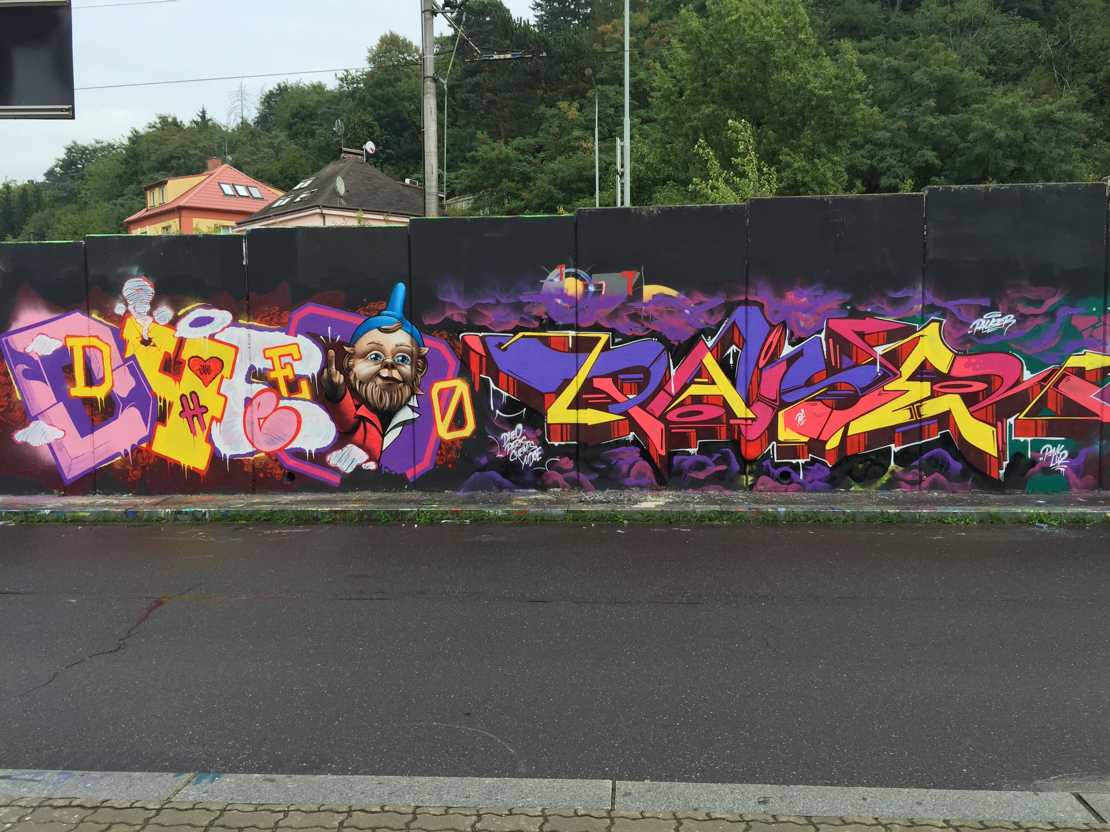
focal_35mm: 29
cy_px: 416
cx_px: 555
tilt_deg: -3.2
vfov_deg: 48.2
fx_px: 930
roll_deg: -0.4
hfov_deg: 61.7
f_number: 2.2
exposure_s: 1/304
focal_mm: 4.15
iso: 32
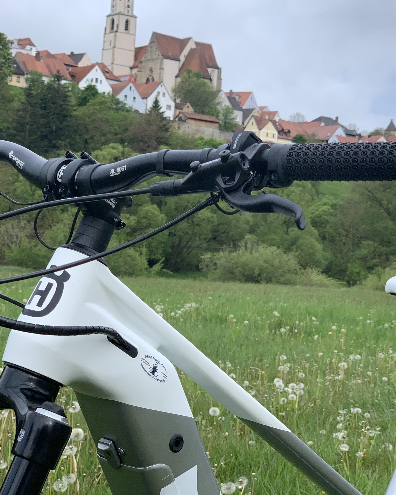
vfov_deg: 25.1
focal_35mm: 76
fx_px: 1114
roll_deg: -3.3
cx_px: 211
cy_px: 232
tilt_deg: +2.0
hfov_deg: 20.2
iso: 16
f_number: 2.4
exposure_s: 1/289
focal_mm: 6
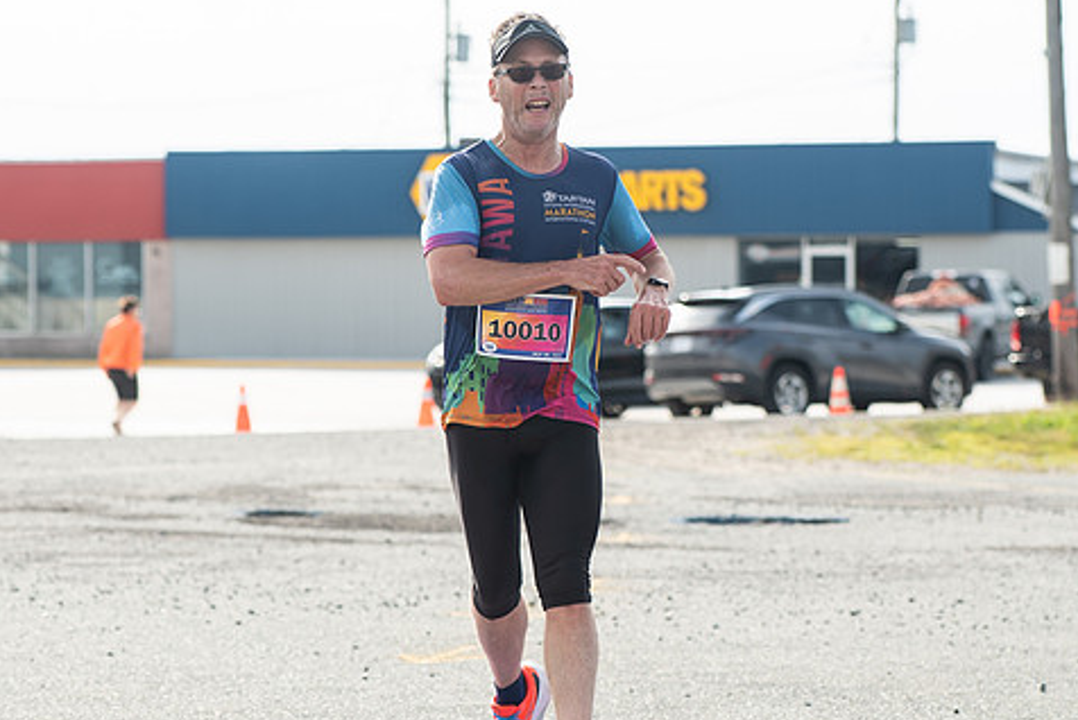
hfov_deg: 13.5
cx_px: 528
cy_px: 300
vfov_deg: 9.0
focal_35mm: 152
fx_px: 4554
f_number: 4.5
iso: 250
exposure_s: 1/1250
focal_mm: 86
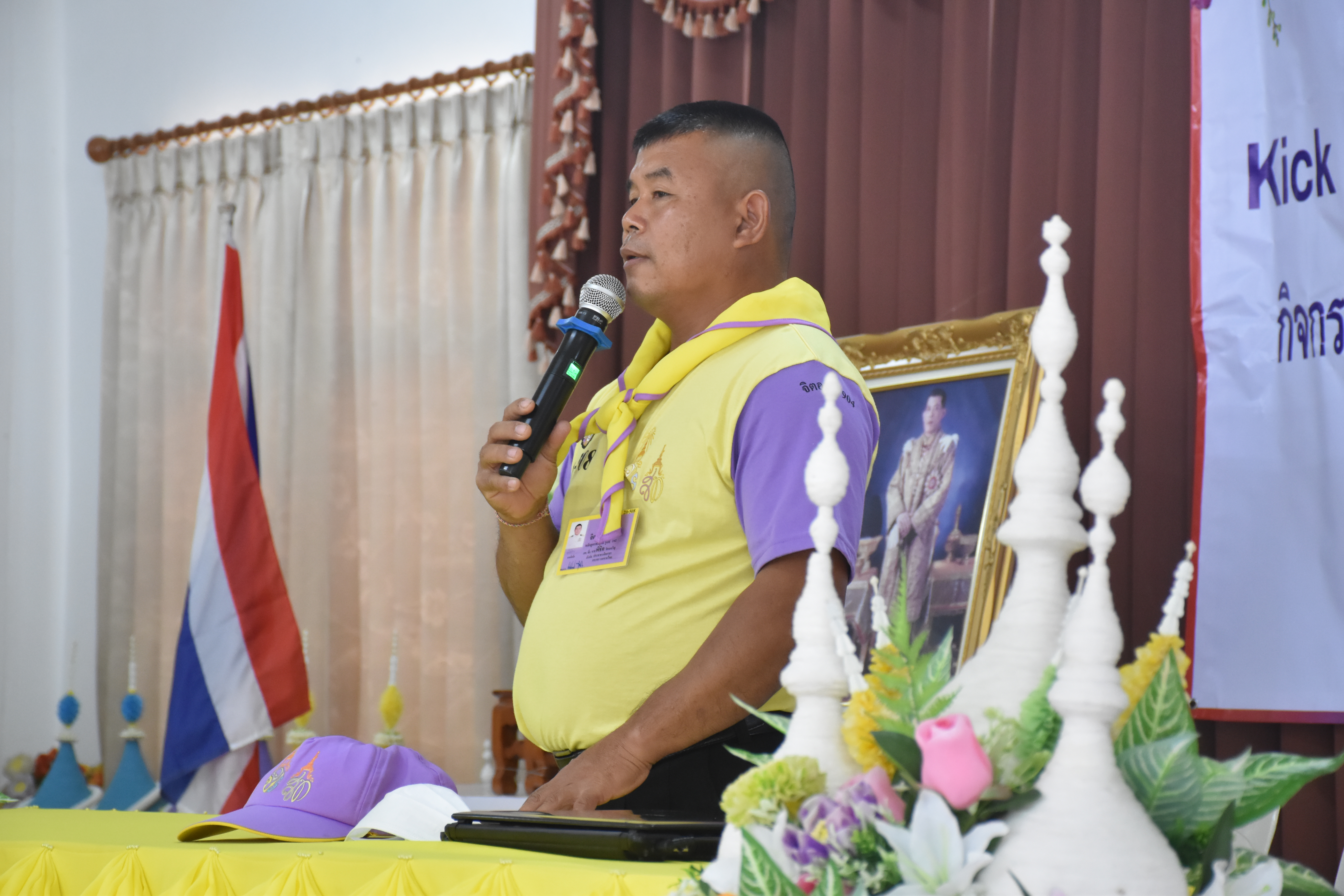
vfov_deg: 12.2
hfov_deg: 18.2
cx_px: 672
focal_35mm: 112
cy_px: 448
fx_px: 4200
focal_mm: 75
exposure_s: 1/60
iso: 2000
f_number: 6.3
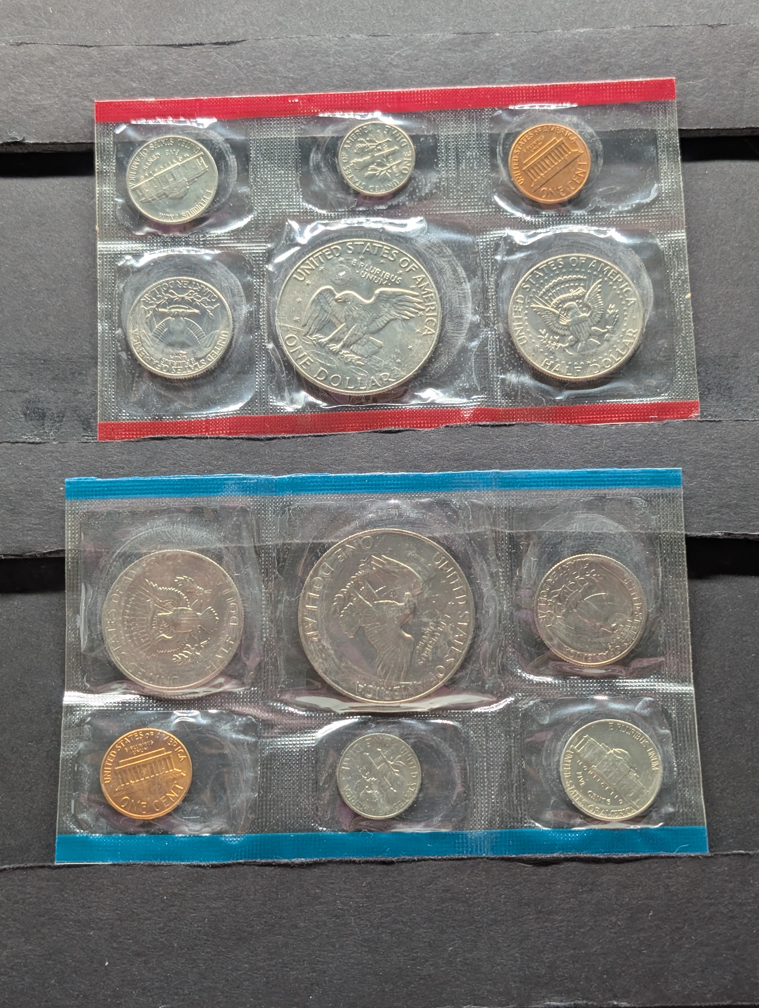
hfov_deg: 29.7
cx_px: 380
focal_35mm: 49
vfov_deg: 38.9
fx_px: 1429
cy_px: 504
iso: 169
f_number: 1.68
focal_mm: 6.9
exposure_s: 1/122
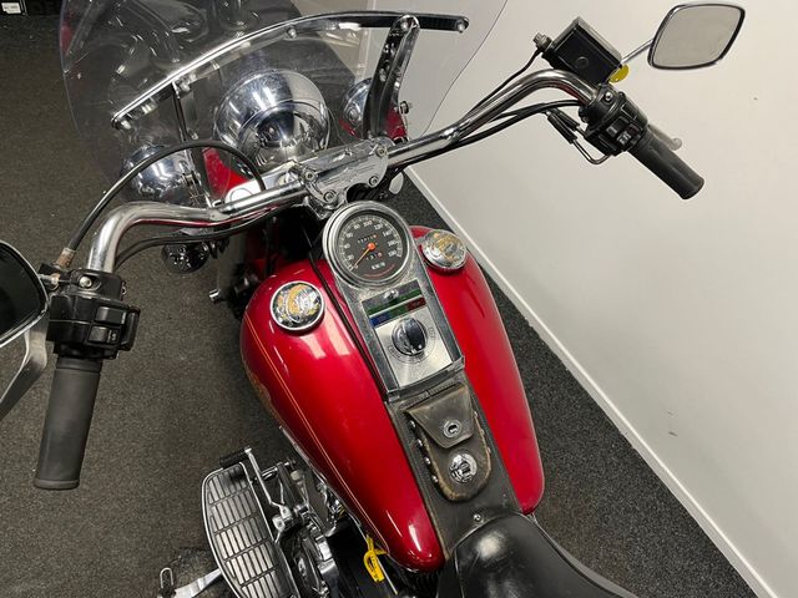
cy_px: 299
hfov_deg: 67.3
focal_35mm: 26
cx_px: 399
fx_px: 599
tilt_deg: -44.8
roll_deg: -15.5
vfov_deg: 53.1
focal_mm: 5.1
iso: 100
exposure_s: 1/50
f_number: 1.6
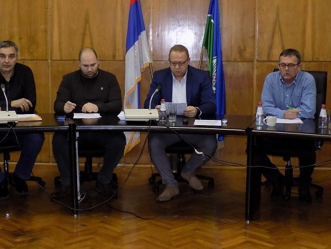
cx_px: 150
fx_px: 584
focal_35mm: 61
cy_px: 113
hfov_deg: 31.6
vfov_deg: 24.0
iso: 360
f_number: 3.9
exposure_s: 1/30
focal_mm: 9.3
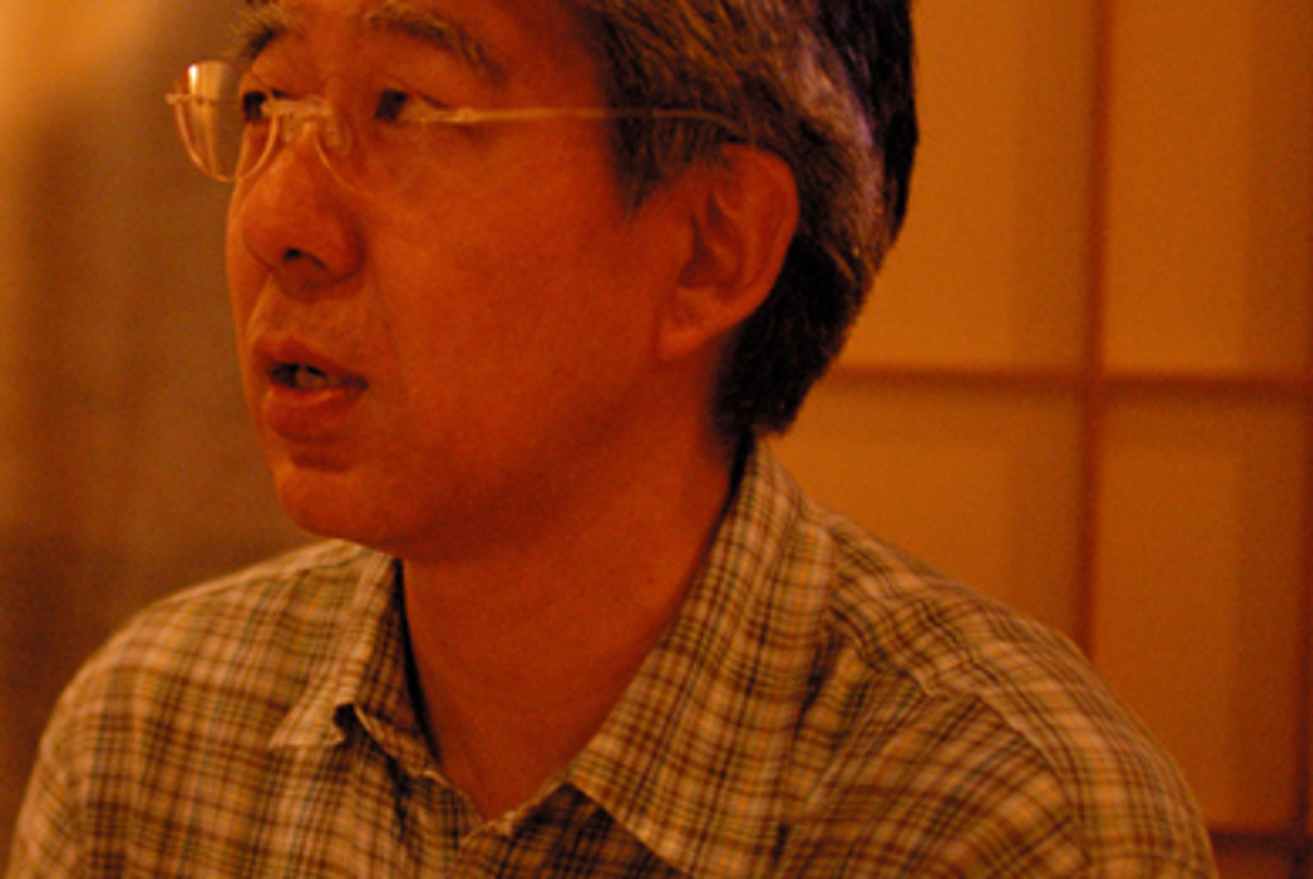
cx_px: 263
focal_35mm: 69
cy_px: 409
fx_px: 2519
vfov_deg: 19.8
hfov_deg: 28.6
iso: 1600
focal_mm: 28
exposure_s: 1/25
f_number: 1.4
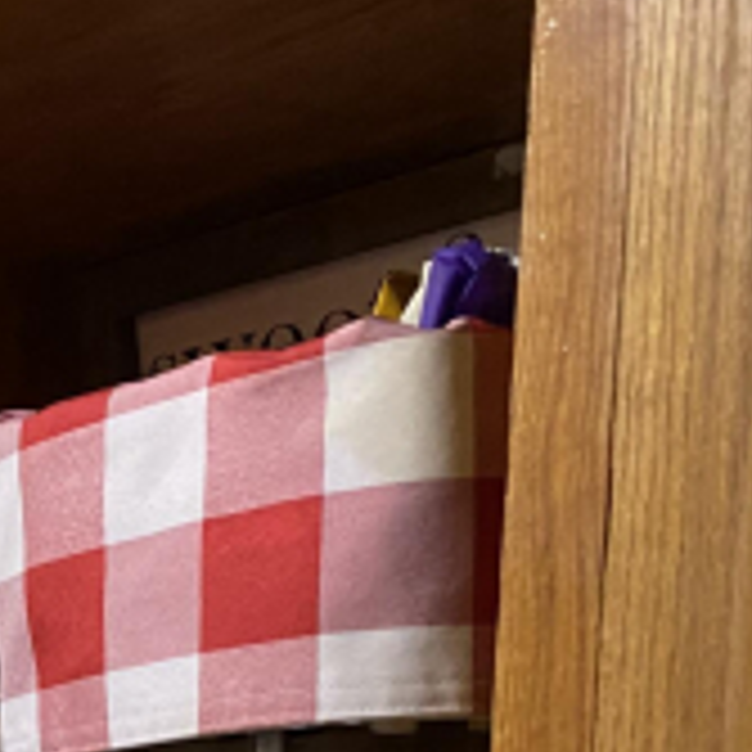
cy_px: 1031
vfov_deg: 17.5
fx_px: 2261
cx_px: -700
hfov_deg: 15.5
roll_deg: -0.5
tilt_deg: -6.4
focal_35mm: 92
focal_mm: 4.25
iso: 500
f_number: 1.8
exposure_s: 1/60
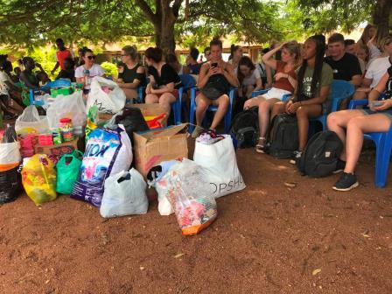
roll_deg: -0.3
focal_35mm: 28
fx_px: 317
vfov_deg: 49.7
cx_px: 196
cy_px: 147
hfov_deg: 63.4
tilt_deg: -14.5
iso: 20
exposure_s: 1/312
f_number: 1.8
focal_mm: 3.99
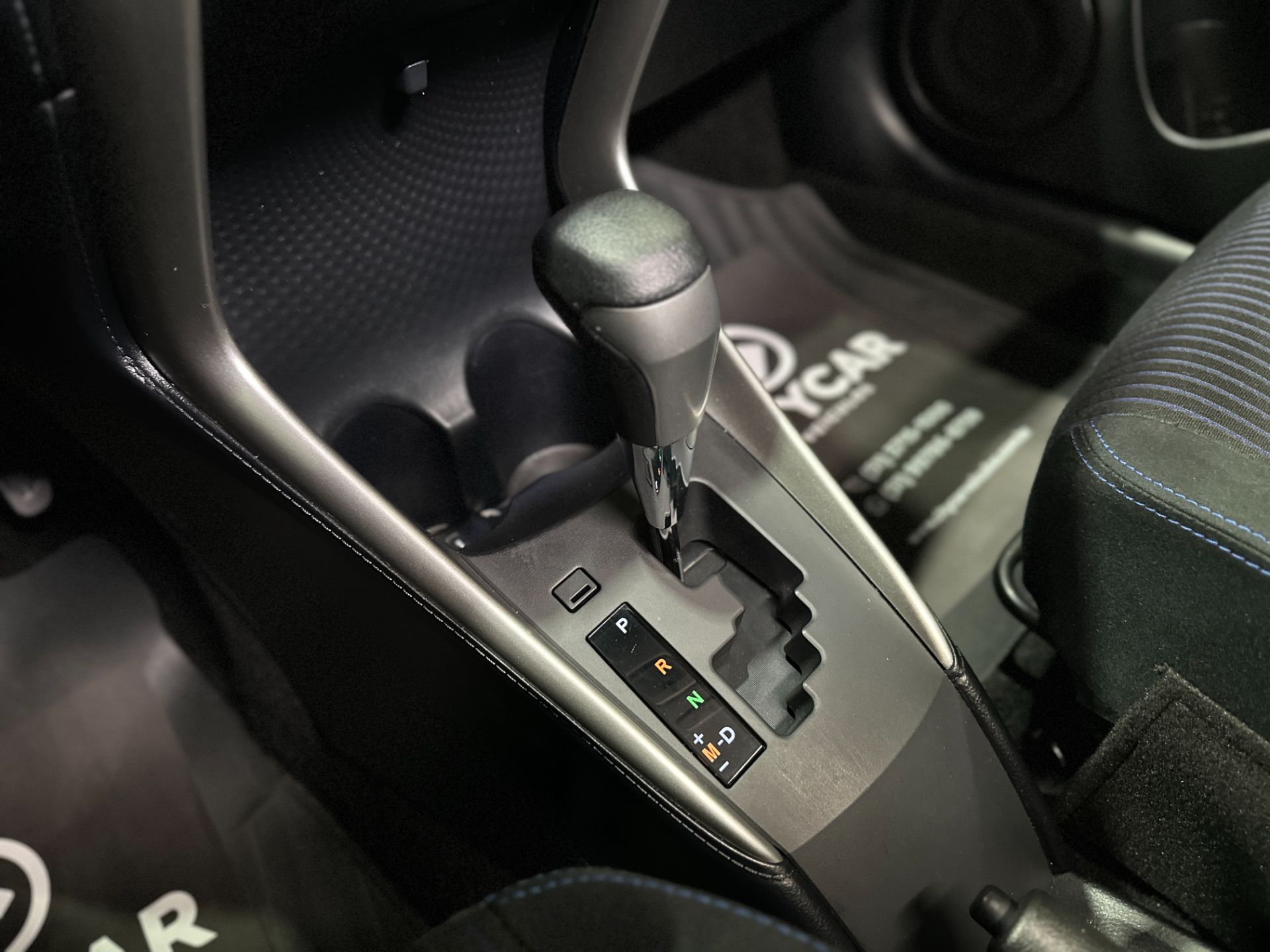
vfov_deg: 56.8
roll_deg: +4.4
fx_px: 881
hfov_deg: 71.6
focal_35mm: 24
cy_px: 476
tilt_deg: -43.0
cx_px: 635
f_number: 1.78
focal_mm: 6.86
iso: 1000
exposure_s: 1/36
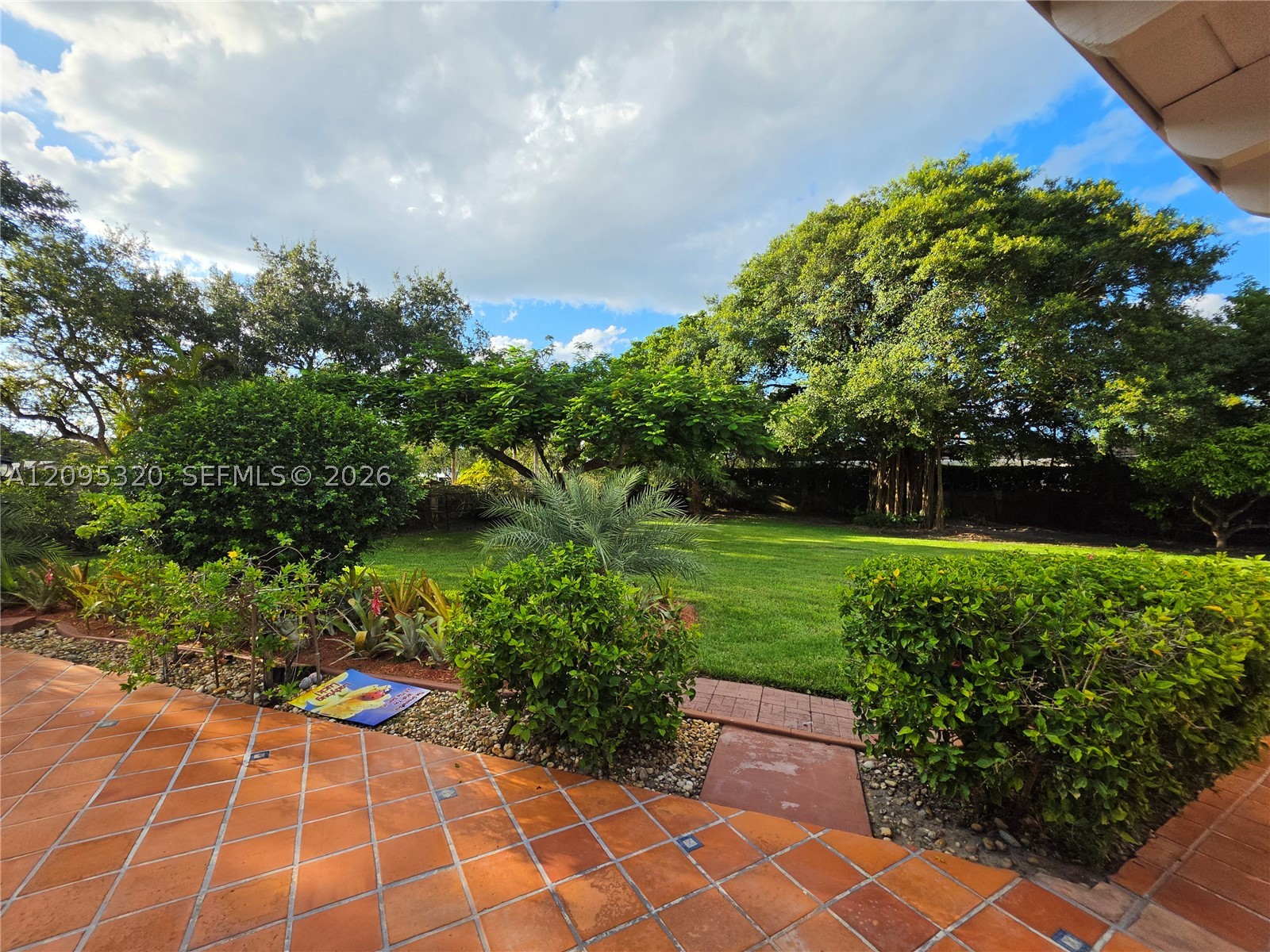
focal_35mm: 13
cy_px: 476
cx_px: 635
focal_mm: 2.2
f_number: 1.9
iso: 32
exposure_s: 1/1567
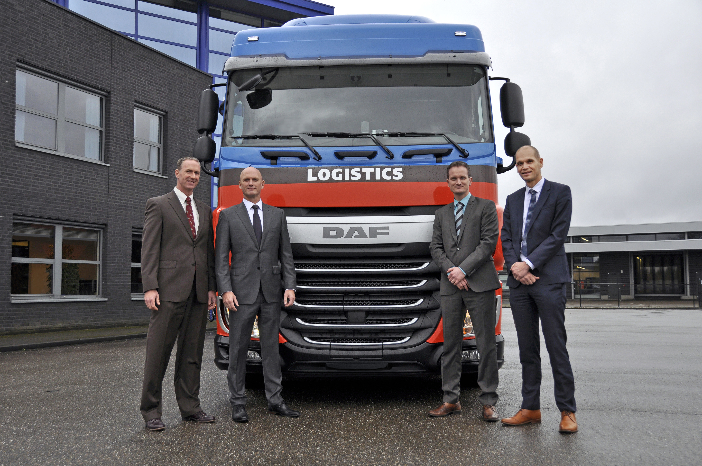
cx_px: 351
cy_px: 233
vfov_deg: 39.9
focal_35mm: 33
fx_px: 643
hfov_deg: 57.3
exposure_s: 1/400
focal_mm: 22
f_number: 4.5
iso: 200
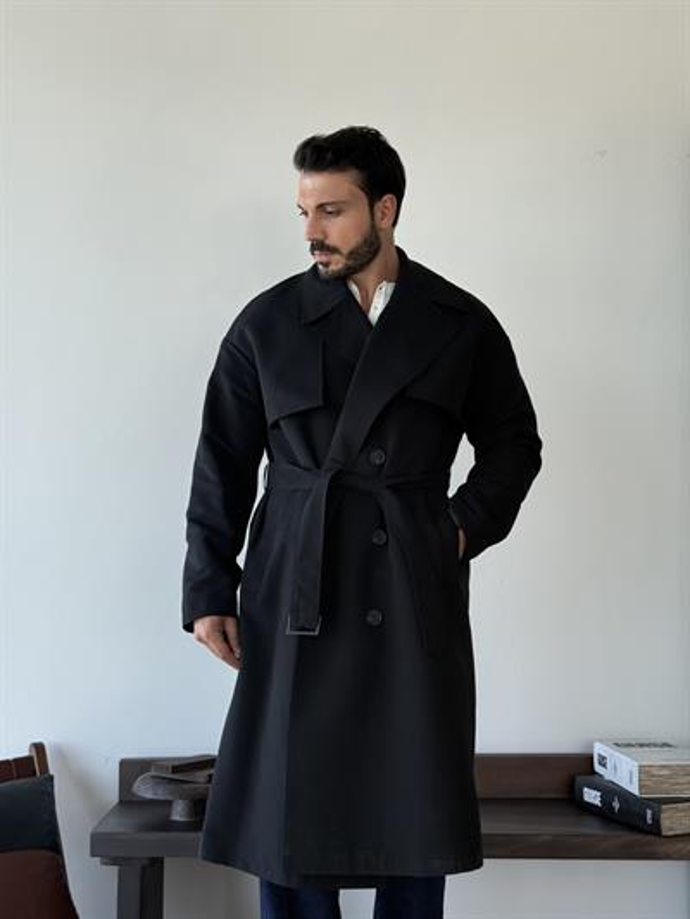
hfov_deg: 30.3
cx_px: 345
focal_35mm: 48
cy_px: 460
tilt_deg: +3.3
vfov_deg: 39.6
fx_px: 1275
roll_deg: +0.0
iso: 80
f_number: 1.78
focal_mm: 6.76
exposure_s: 1/285
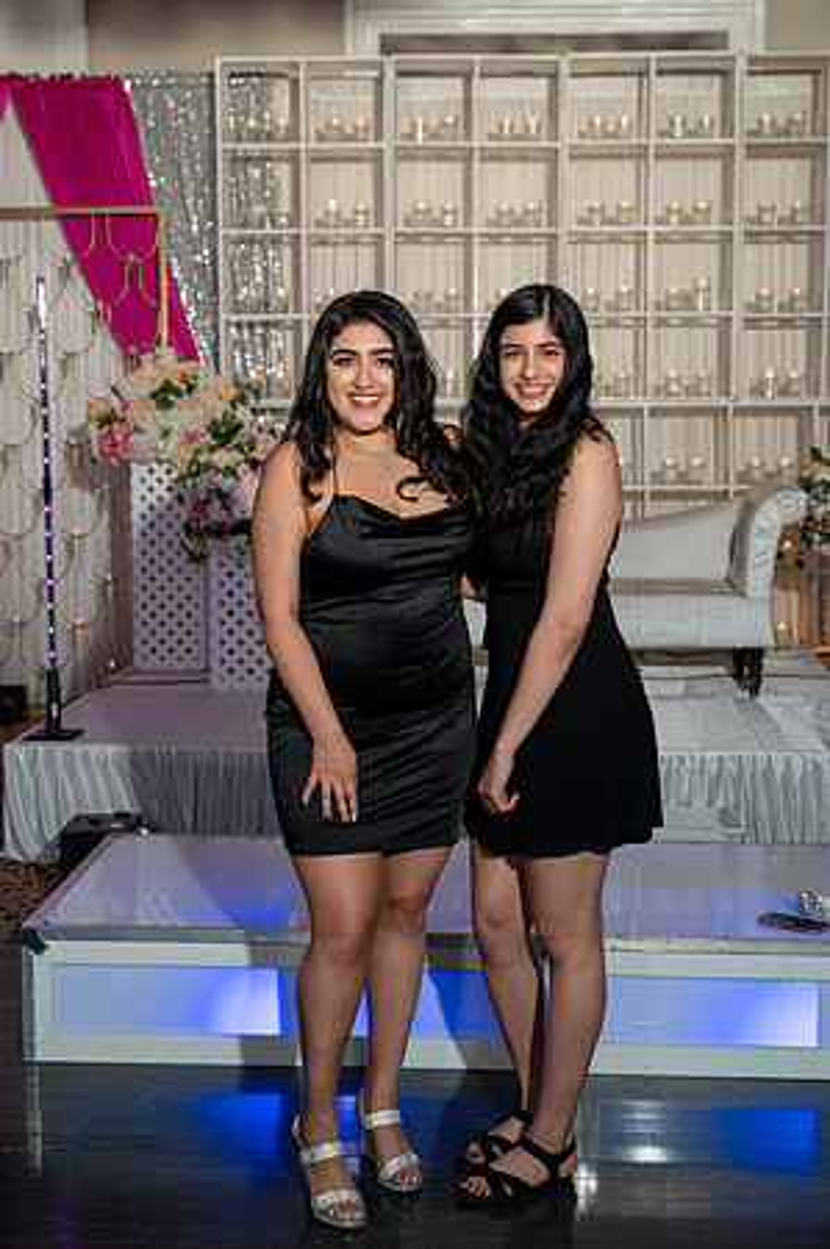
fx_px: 1698
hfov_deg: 27.5
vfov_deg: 40.4
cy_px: 624
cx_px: 415
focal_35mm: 49
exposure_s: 1/160
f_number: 4.5
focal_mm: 49
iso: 640
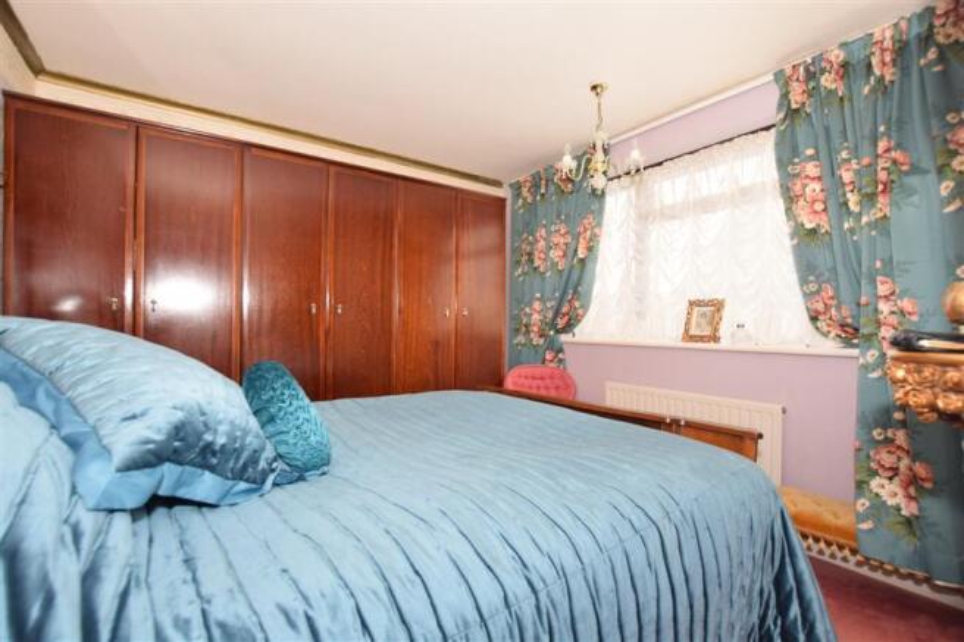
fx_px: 402
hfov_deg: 100.4
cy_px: 321
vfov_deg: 77.3
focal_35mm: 15
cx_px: 482
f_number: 5.6
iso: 400
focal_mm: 10
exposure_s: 1/100
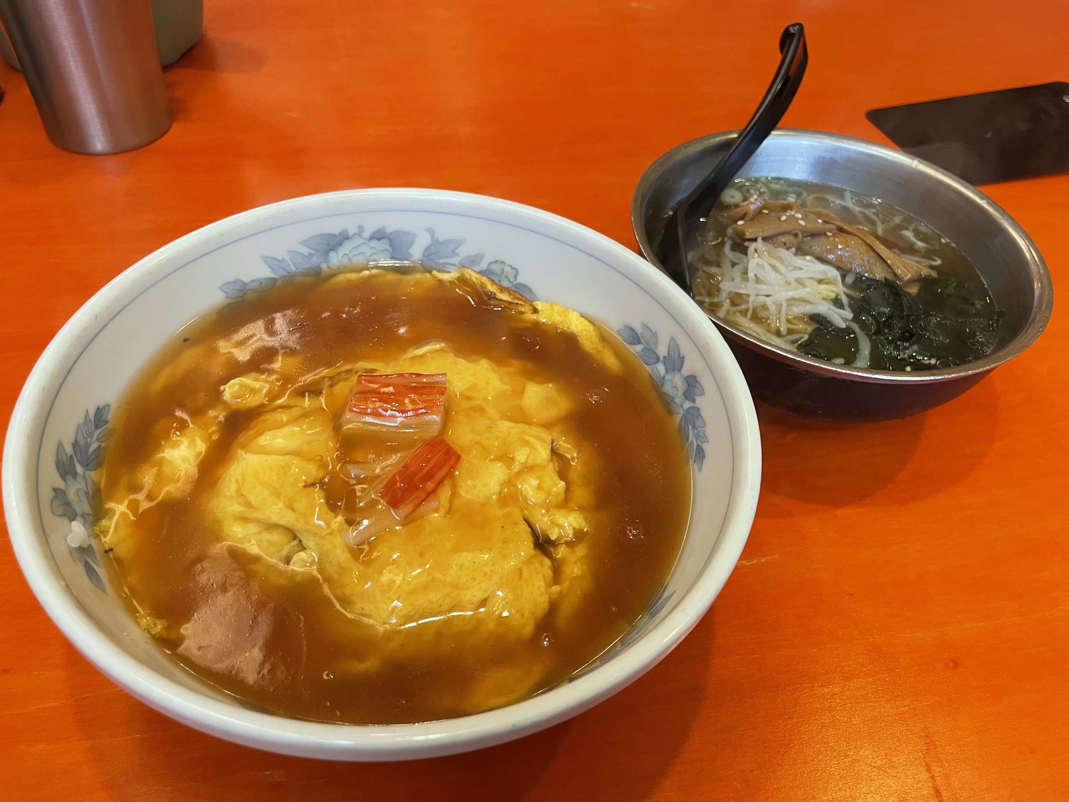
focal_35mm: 26
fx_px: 803
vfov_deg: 53.1
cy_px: 401
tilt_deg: -48.4
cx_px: 534
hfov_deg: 67.3
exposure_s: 1/50
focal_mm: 4.2
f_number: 1.6
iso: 80
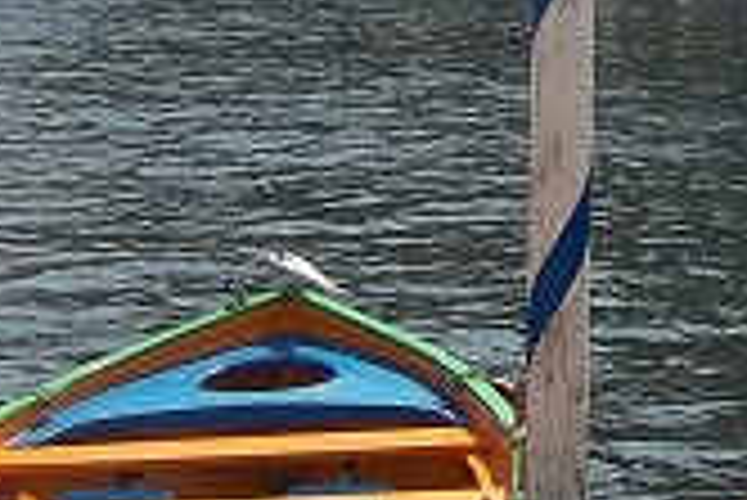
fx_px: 3323
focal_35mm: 160
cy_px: -392
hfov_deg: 12.1
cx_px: 1188
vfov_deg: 8.3
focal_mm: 5.7
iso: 80
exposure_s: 1/640
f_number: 5.5
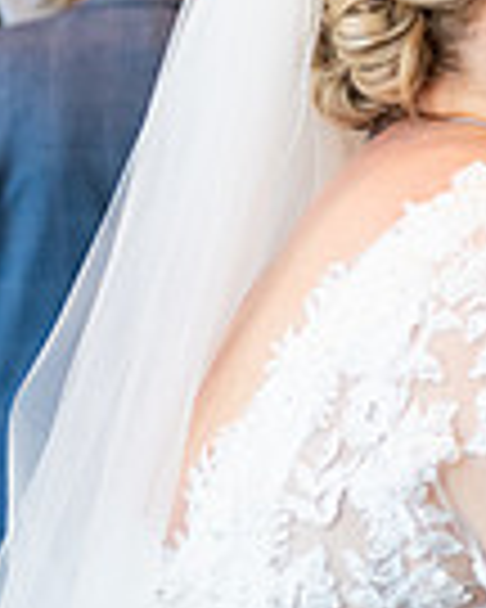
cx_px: 873
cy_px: 223
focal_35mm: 170
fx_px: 3057
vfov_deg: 11.3
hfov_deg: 8.7
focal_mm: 42
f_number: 3.5
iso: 800
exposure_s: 1/160
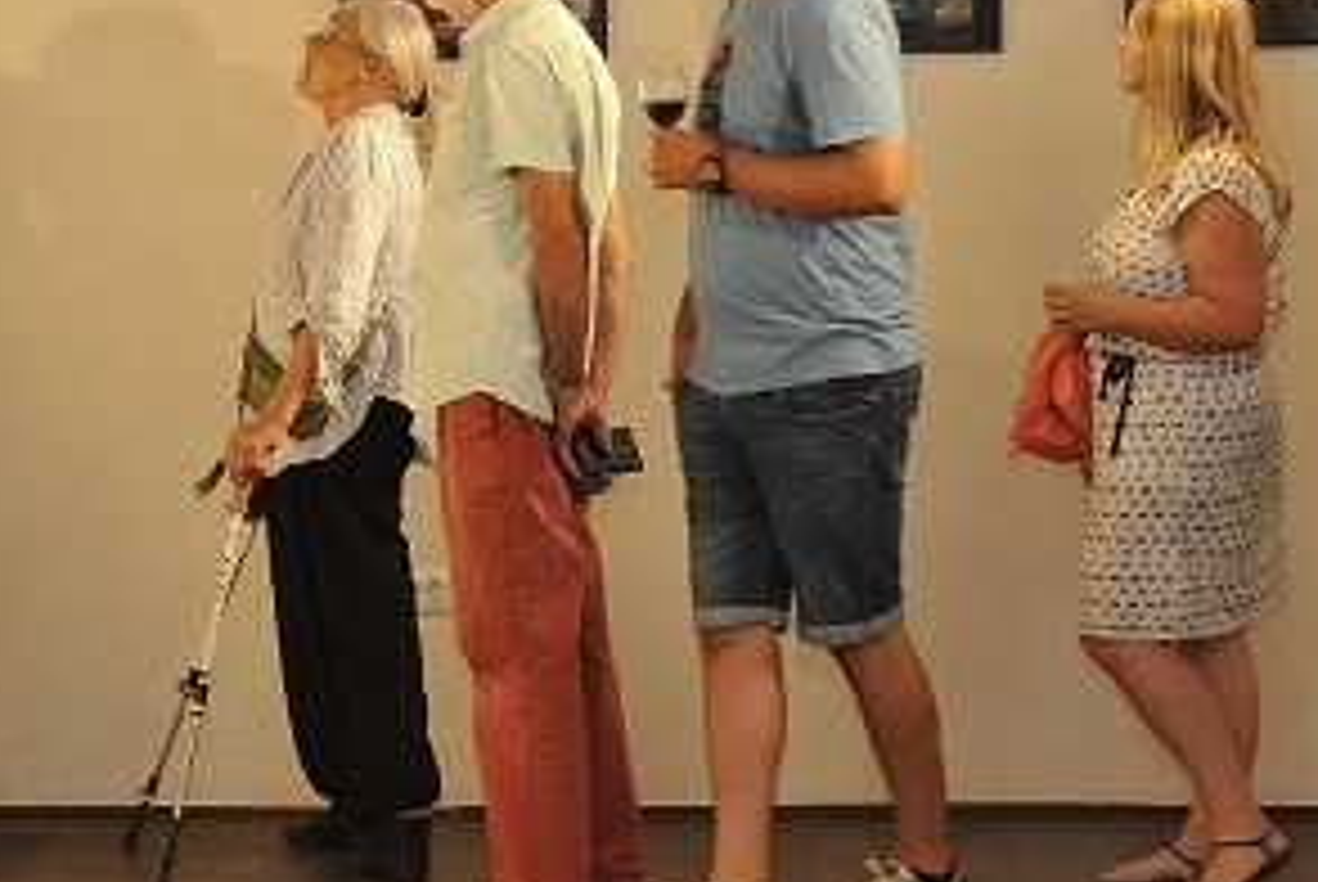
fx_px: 5277
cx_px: 540
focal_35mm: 144
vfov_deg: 9.5
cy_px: 236
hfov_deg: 14.2
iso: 800
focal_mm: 60
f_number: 5.6
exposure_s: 1/60
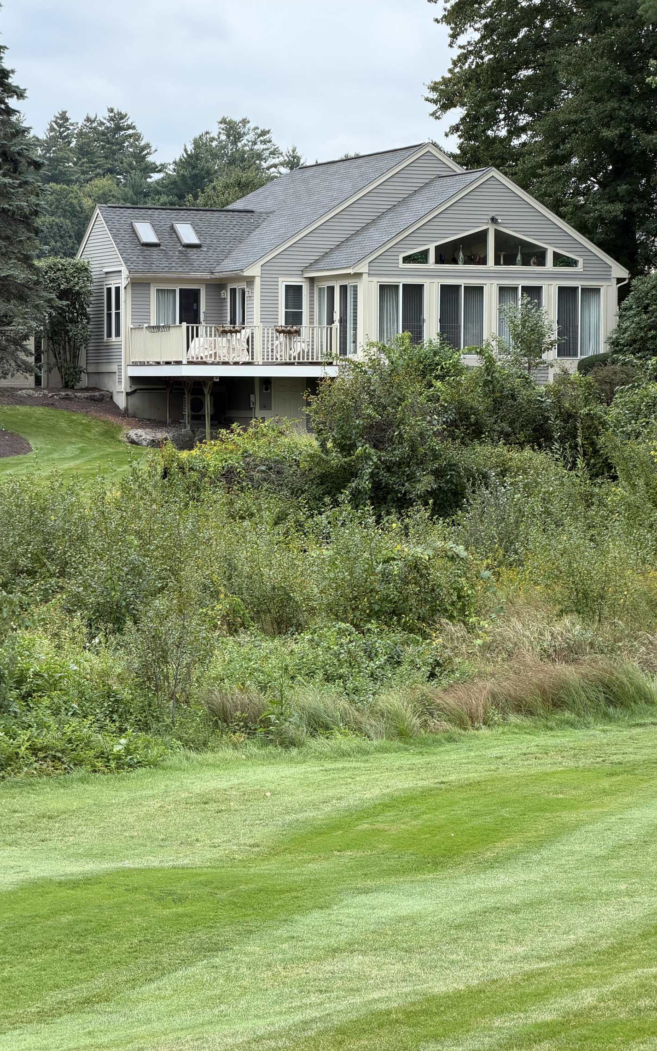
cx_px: 362
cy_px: 527
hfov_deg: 12.2
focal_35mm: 107
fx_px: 3064
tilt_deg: -3.4
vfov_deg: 19.5
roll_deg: +0.0
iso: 50
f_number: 2.8
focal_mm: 16.89
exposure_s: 1/200
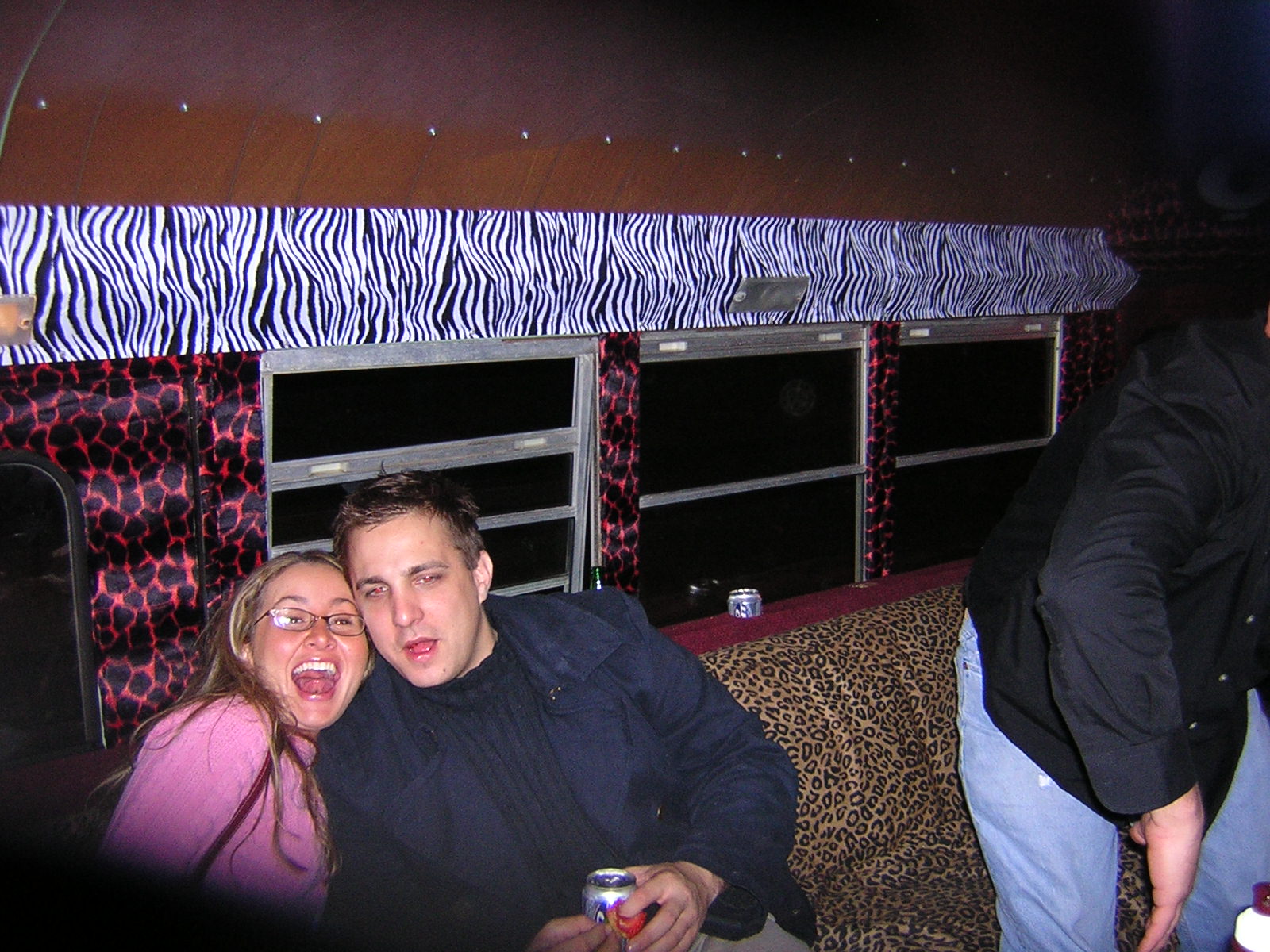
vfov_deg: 39.7
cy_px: 476
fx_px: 1321
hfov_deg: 51.4
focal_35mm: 36
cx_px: 635
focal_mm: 4.7
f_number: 2.6
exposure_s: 1/60.1
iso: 315
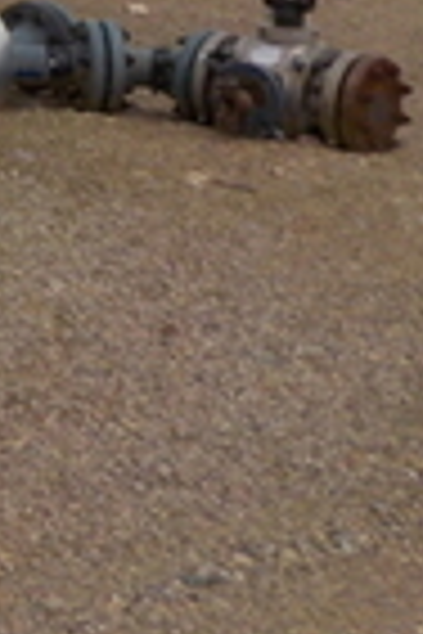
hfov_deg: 8.4
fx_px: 2503
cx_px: -742
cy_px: -238
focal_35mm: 142
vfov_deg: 13.8
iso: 125
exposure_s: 1/2000
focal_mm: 4.1
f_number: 3.3
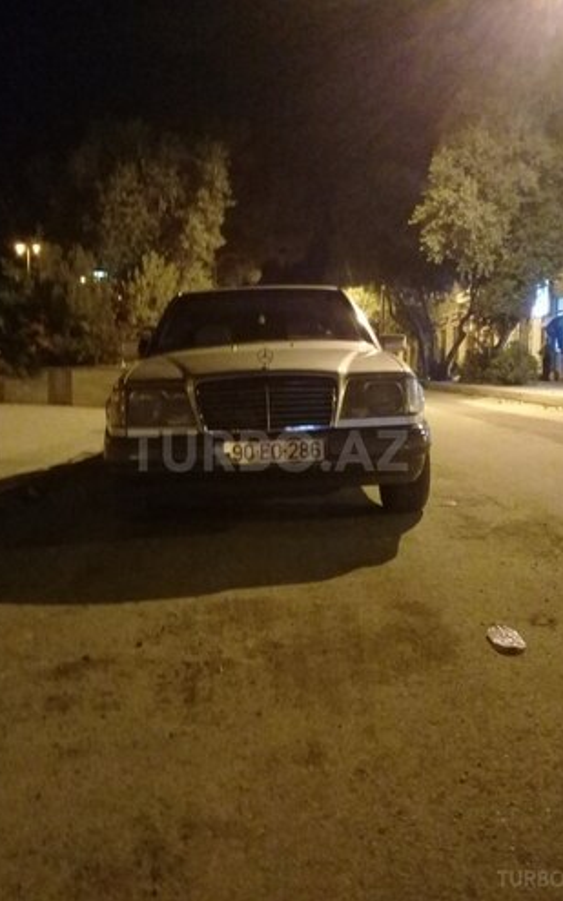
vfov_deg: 58.1
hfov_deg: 38.3
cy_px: 450
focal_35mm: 33
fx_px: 810
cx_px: 268
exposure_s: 1/17
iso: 800
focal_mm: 3.3
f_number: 2.2
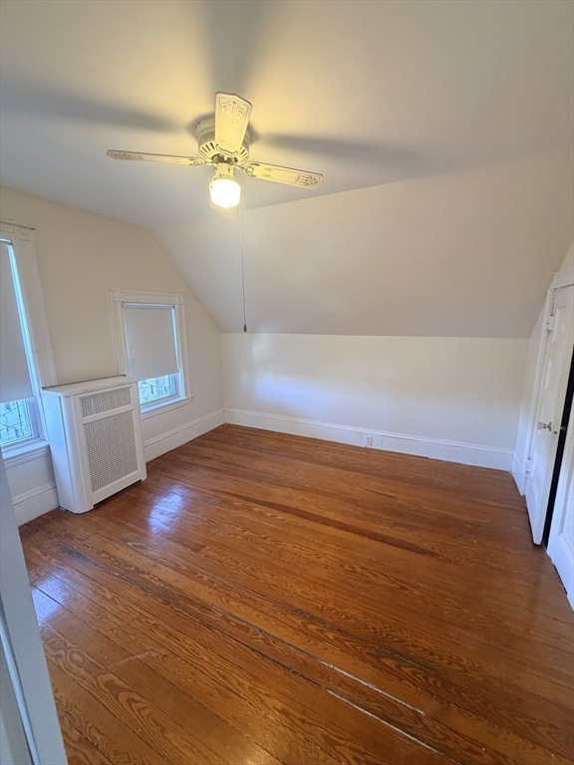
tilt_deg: -11.6
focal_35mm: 14
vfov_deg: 102.1
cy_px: 382
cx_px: 287
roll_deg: +0.3
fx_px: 310
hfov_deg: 85.7
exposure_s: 1/60
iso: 320
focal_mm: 2.22
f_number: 2.2
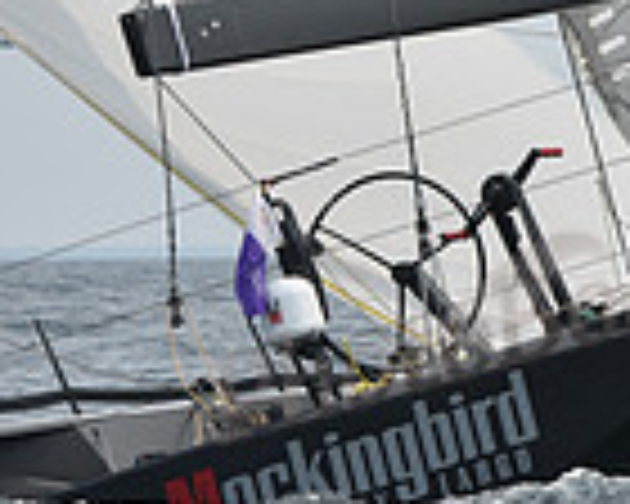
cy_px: 29
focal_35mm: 601
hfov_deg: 3.2
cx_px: 1080
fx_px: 11206
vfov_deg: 2.6
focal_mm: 155
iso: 250
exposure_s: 1/1250
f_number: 8
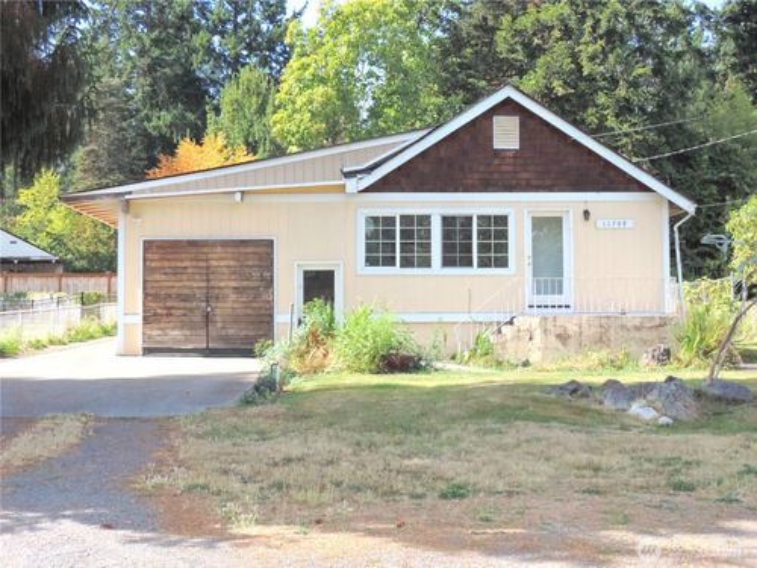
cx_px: 378
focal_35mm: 50
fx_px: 1093
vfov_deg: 29.1
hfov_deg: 38.2
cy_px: 284
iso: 500
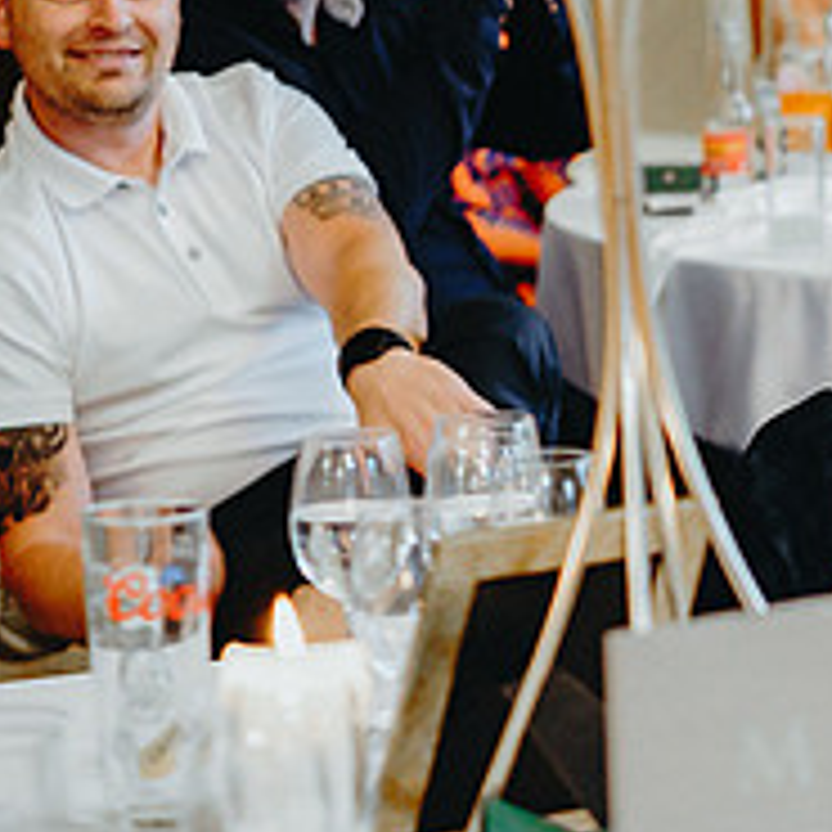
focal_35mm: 226
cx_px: 1048
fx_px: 6146
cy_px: 169
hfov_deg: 7.7
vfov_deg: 7.7
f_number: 2.8
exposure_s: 1/125
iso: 2000
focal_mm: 85
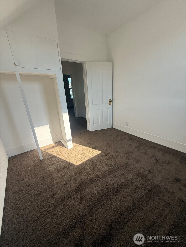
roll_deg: +2.3
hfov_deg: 85.7
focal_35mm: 14
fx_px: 100
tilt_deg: -18.4
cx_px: 93
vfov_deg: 102.1
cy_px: 124
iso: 64
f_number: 2.2
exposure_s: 1/419
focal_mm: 2.22
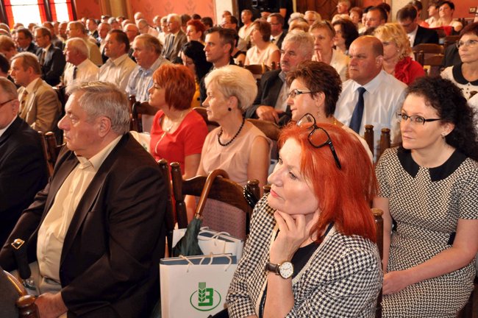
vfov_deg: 35.4
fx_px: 497
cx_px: 239
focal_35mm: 38
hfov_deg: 51.3
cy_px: 159
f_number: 4
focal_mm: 25
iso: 800
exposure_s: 1/30
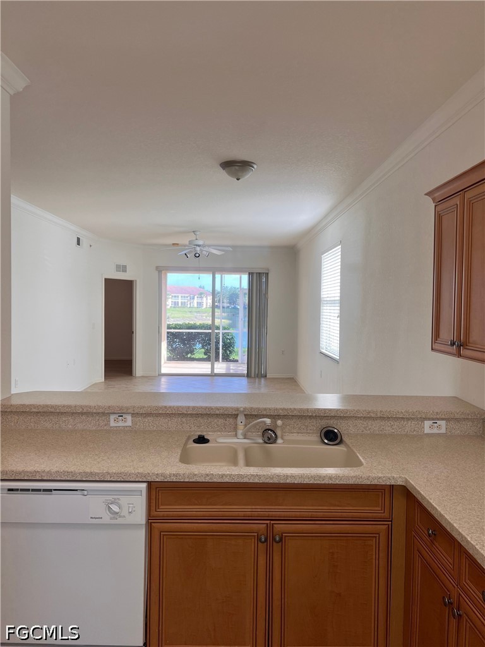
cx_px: 242
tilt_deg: -1.6
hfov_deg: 53.1
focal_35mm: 26
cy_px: 324
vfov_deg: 67.3
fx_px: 486
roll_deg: -1.2
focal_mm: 5.7
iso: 50
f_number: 1.5
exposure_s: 1/158
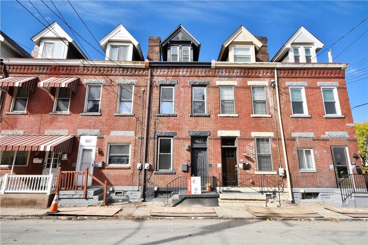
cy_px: 122
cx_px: 184
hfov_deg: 86.9
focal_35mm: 19
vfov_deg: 64.6
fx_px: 194
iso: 400
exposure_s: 1/160
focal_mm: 13
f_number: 16
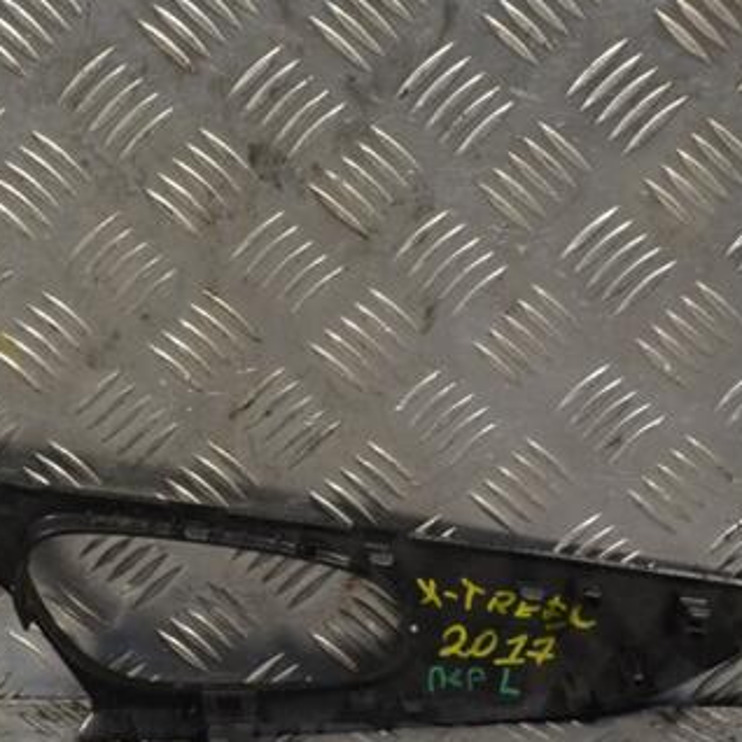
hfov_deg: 17.1
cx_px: 163
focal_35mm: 101
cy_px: 448
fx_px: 2449
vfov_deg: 17.2
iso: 3200
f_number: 9
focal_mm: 42
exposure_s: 1/320
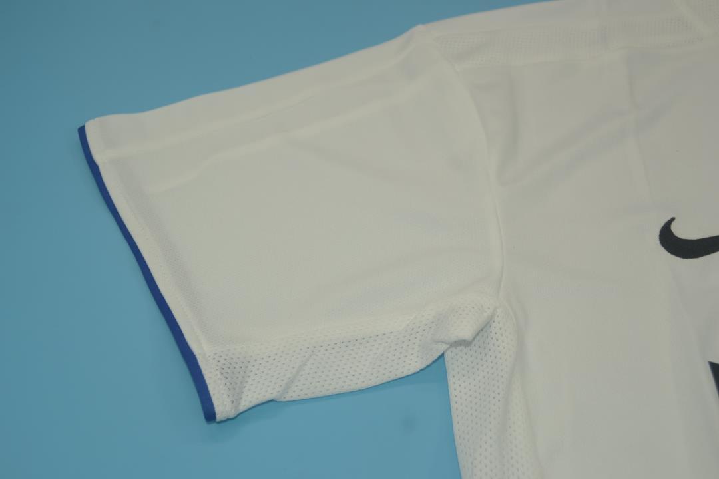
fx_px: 719
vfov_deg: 36.9
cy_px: 240
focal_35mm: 36
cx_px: 360
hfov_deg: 53.1
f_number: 5.6
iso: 200
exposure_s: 1/200
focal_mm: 24
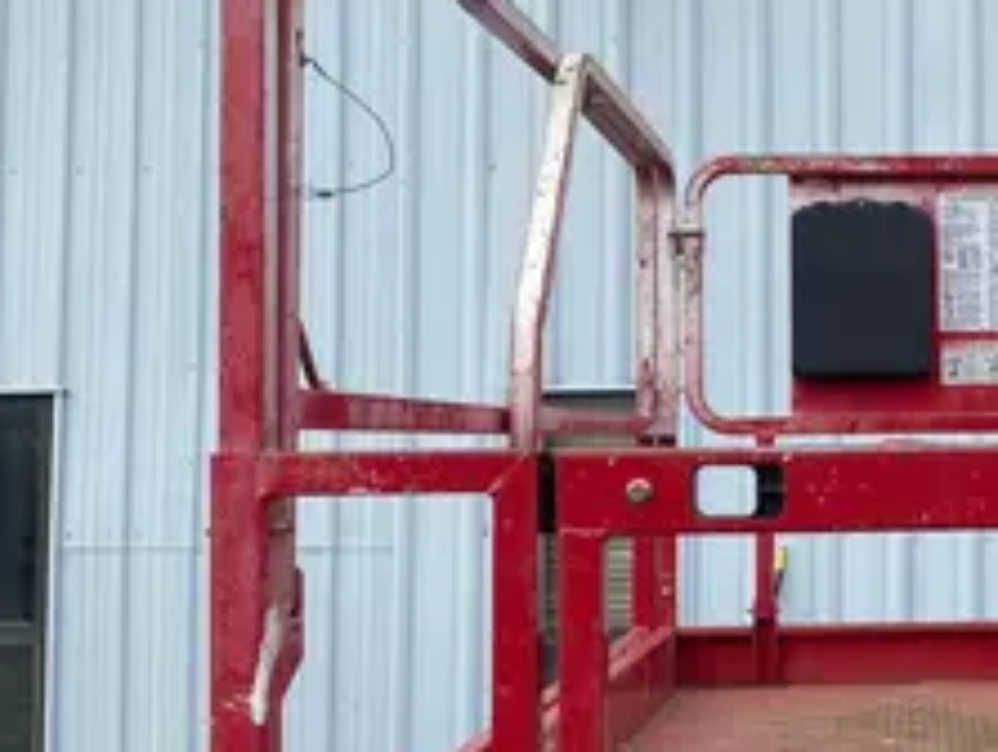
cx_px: 980
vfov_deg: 23.0
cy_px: 387
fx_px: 1848
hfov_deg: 28.5
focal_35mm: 64
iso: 32
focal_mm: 4.25
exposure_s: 1/1316
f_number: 1.8
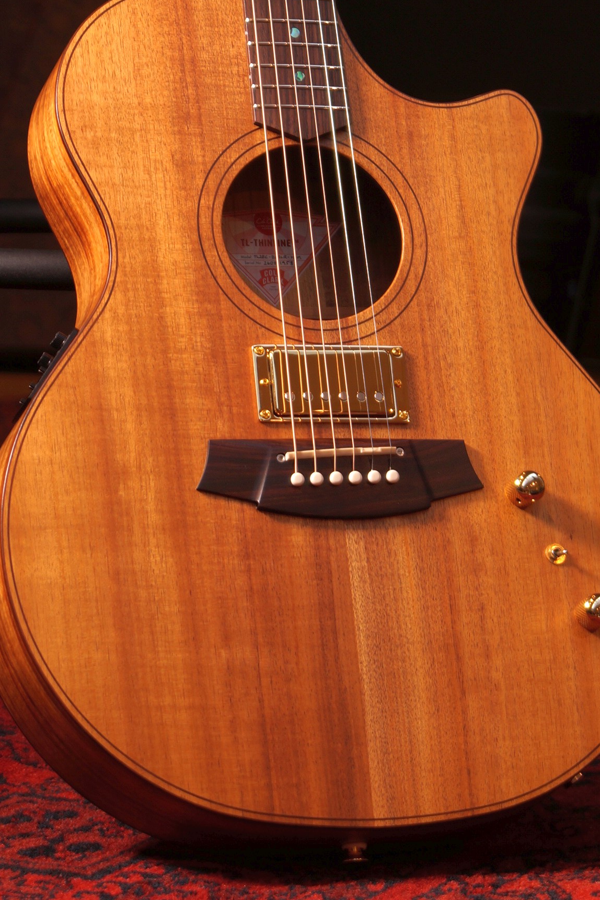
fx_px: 3575
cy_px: 317
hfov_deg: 9.6
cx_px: 301
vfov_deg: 14.3
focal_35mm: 143
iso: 100
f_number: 4.5
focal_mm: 60
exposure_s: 1/10
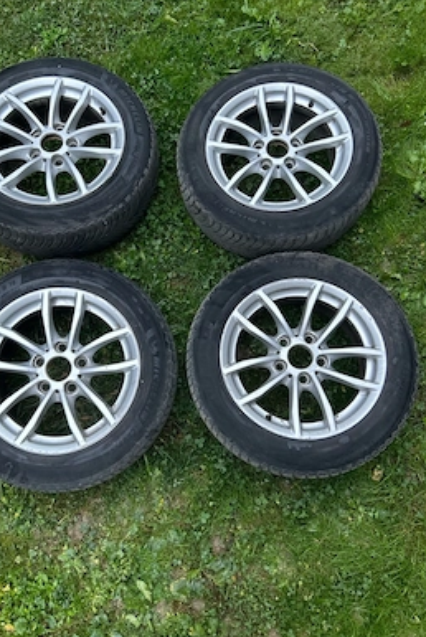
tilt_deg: -72.0
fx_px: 496
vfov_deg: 65.4
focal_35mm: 28
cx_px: 183
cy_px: 312
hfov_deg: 46.3
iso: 200
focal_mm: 5.7
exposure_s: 1/60
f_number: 1.5
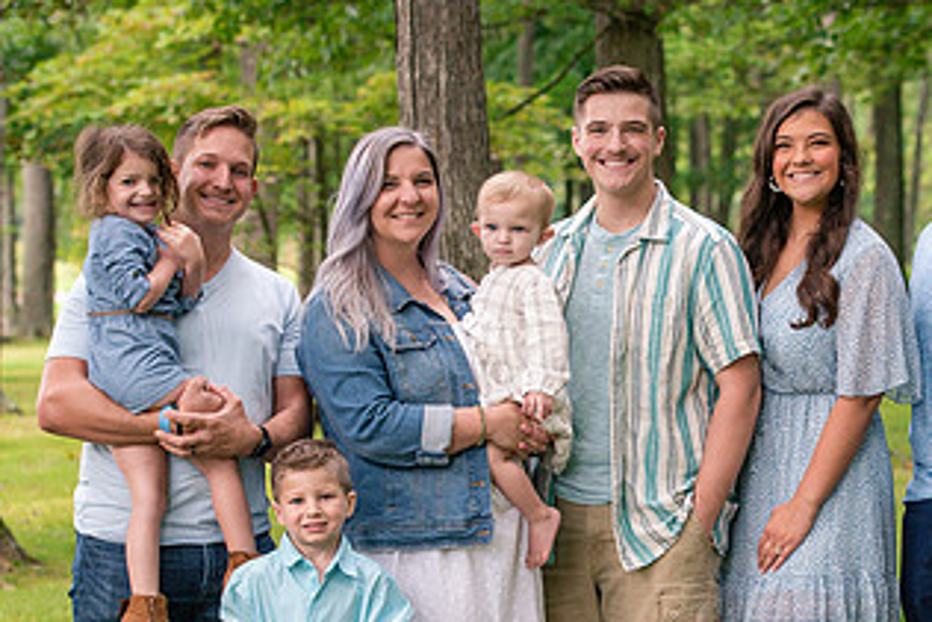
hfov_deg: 14.2
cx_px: 674
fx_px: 3730
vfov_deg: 9.5
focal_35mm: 144
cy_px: 450
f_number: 4.5
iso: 1000
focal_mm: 70
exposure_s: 1/250
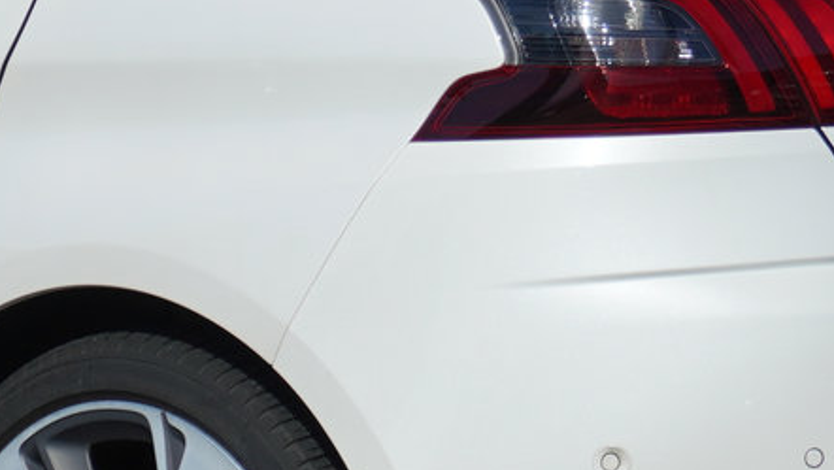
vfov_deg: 4.7
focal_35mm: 256
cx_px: 36
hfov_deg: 8.4
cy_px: -132
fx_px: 5663
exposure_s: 1/400
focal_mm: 36
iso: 100
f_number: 5.6
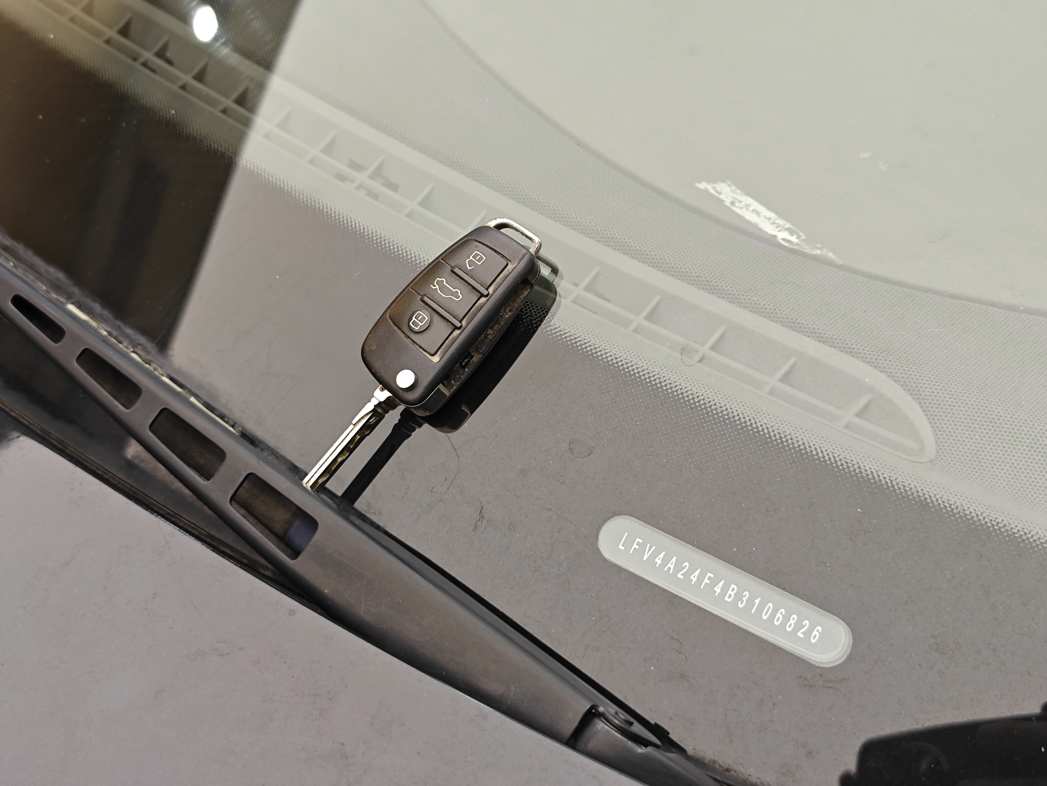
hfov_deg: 41.2
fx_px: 1391
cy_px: 393
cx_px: 524
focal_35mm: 46
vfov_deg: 31.5
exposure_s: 1/91.9
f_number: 1.9
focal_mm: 8.7
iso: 400
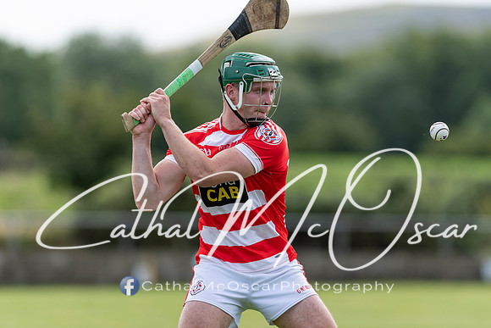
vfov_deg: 3.0
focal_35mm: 455
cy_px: 164
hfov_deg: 4.5
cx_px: 246
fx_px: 6205
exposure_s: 1/1600
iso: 140
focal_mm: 300
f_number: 2.8
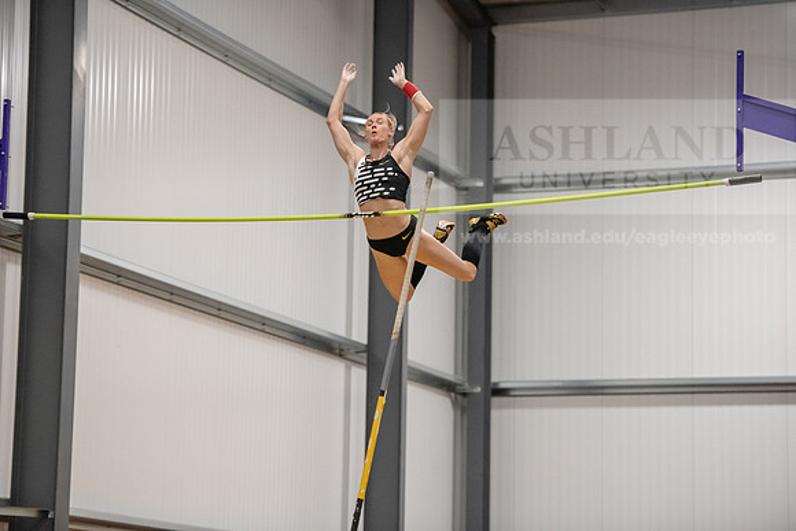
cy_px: 266
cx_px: 398
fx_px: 2698
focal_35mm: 122
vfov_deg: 11.2
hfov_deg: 16.8
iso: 6400
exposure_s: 1/800
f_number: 2.8
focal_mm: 122
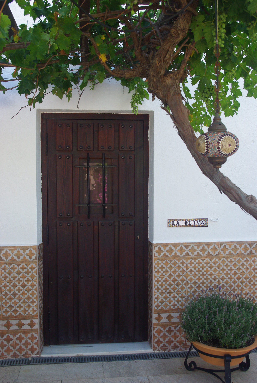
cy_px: 192
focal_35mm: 39
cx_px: 128
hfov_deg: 34.3
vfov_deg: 49.5
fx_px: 416
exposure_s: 1/180
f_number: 6.7
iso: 400
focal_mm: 26.25
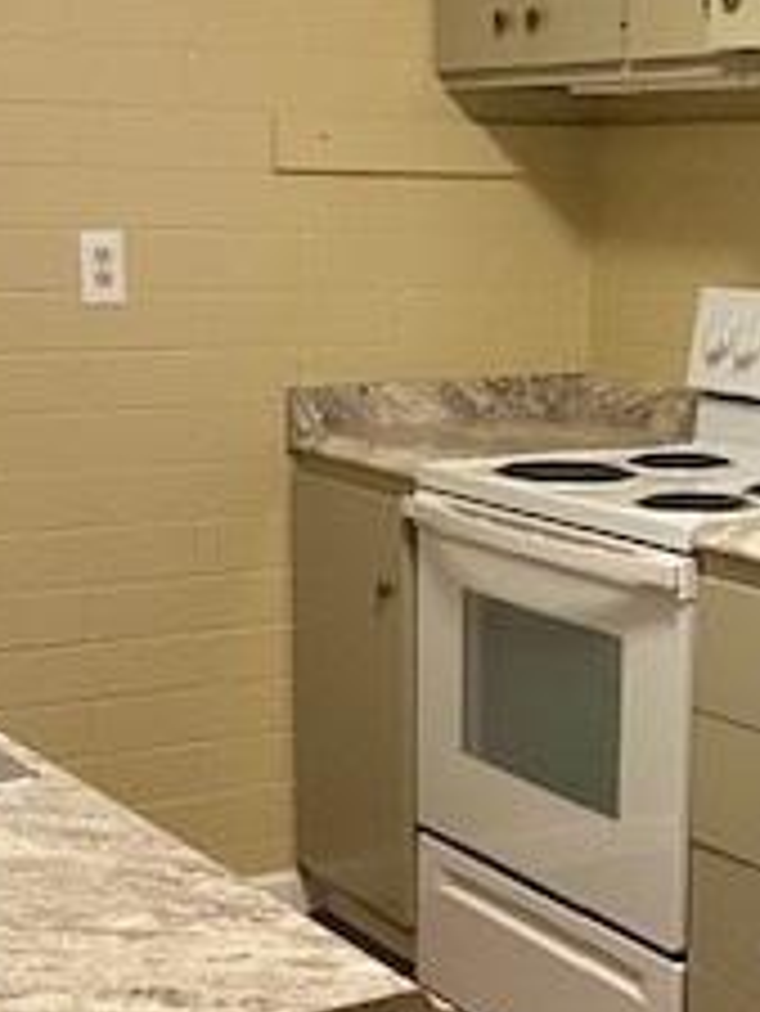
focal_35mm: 74
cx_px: 585
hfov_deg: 19.7
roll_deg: +0.3
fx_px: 2164
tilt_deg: -9.5
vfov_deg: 26.2
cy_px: 634
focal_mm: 4.25
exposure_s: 1/60
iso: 400
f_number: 1.8
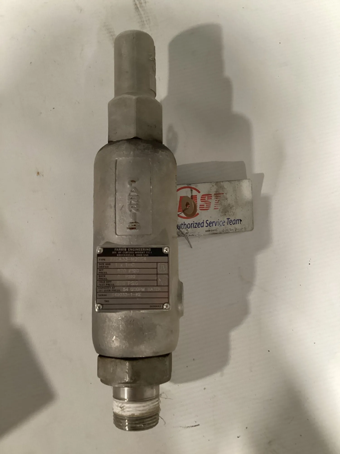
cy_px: 227
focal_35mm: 31
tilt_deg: -82.8
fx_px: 406
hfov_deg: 45.4
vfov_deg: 58.4
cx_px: 170
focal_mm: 3.3
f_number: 2.4
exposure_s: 1/30
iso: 500
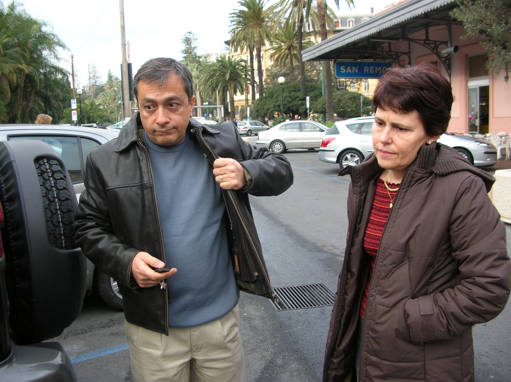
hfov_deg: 52.7
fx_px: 516
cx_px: 256
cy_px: 191
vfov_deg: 40.6
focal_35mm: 35
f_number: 2.8
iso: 50
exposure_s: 1/106
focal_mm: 5.8
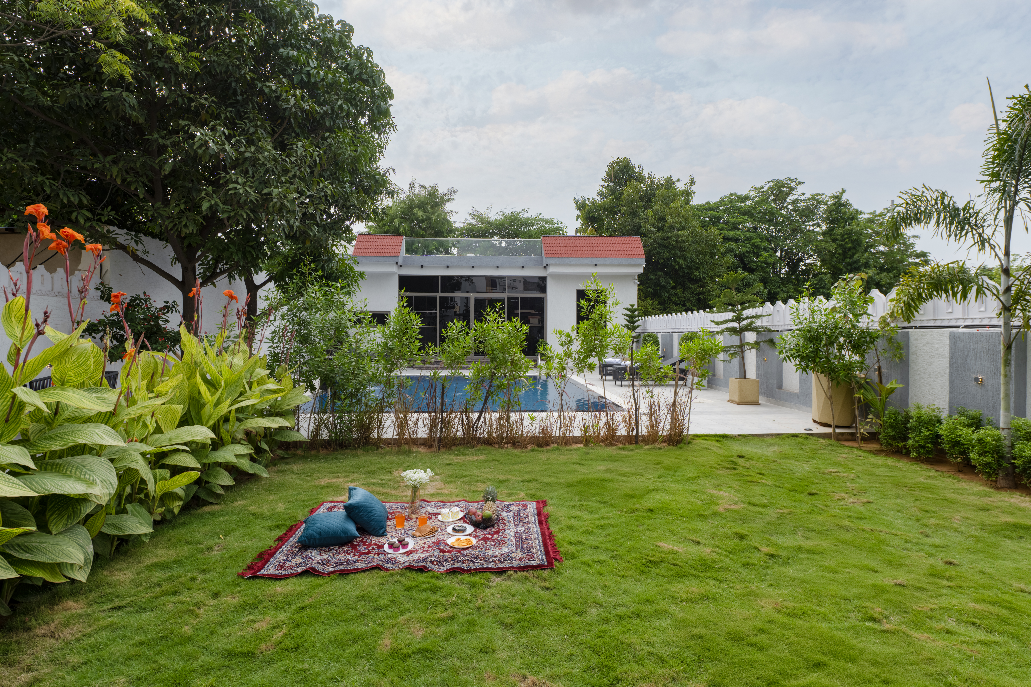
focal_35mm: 17
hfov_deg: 93.3
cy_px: 344
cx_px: 516
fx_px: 487
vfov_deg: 70.4
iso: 100
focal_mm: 17
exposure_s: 1/500
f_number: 10
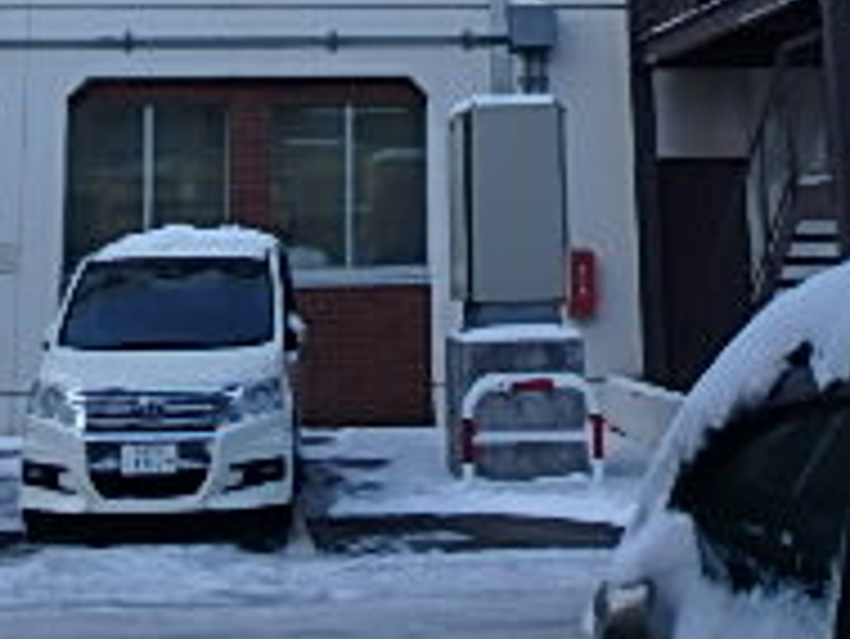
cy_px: -212
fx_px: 1745
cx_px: 445
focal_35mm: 71
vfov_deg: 19.1
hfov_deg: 27.4
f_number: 3.5
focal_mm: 3.7
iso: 125
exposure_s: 1/100
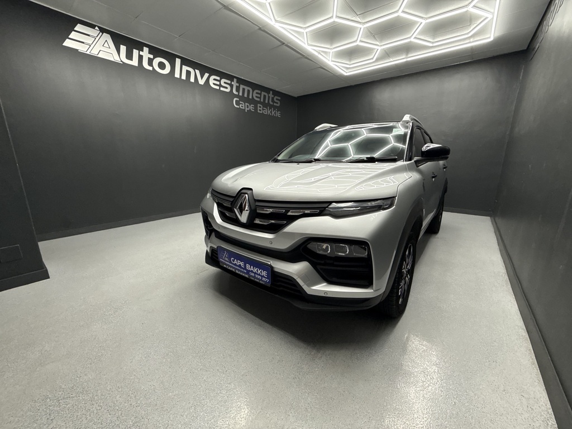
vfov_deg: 85.7
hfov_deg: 102.1
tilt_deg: -12.1
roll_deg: +0.1
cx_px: 286
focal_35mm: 14
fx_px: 231
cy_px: 214
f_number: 2.2
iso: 160
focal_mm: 2.22
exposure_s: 1/100
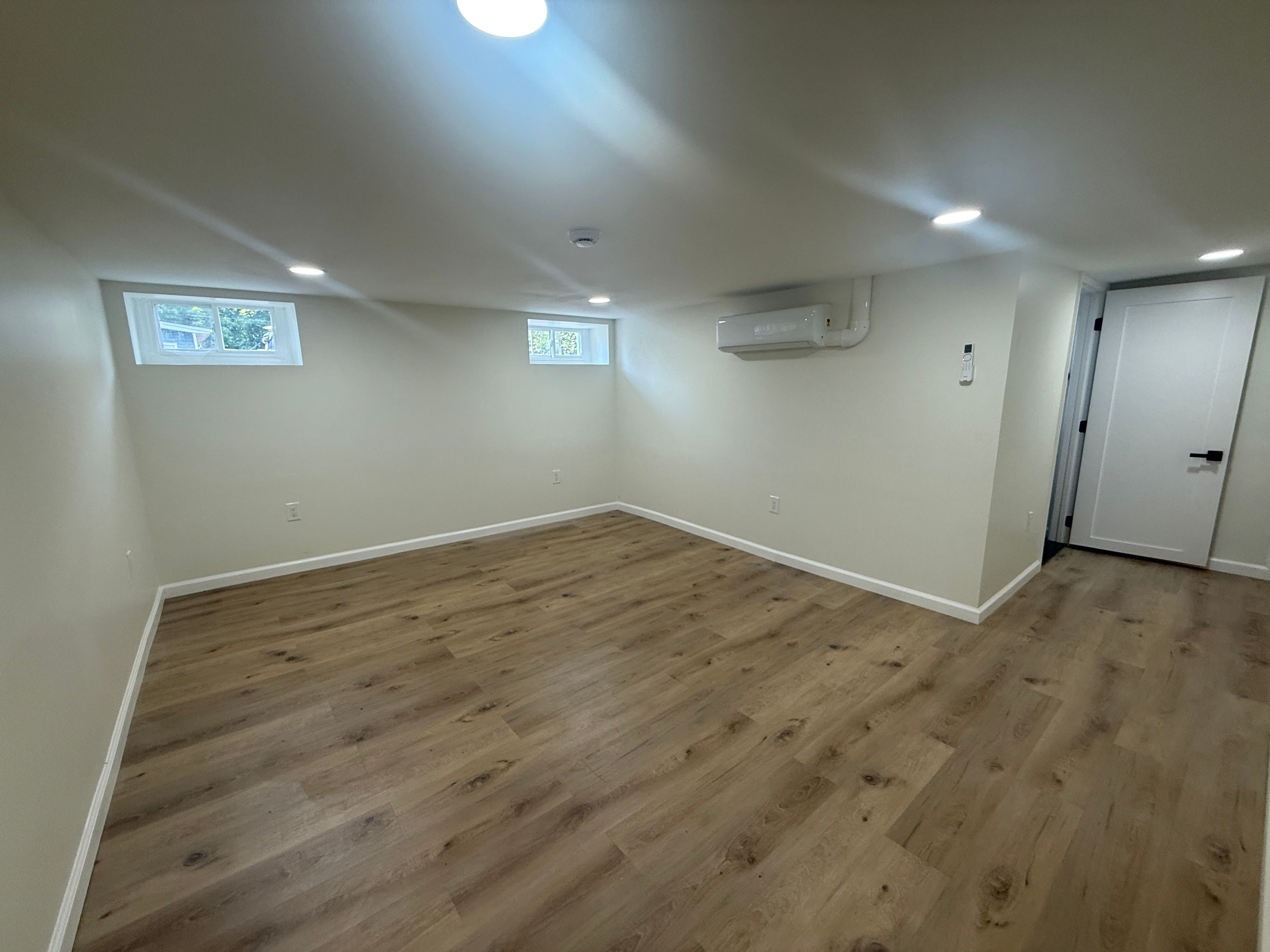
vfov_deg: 85.7
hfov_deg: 102.1
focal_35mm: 14
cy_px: 476
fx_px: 514
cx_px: 635
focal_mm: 2.22
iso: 125
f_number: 2.2
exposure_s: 1/120
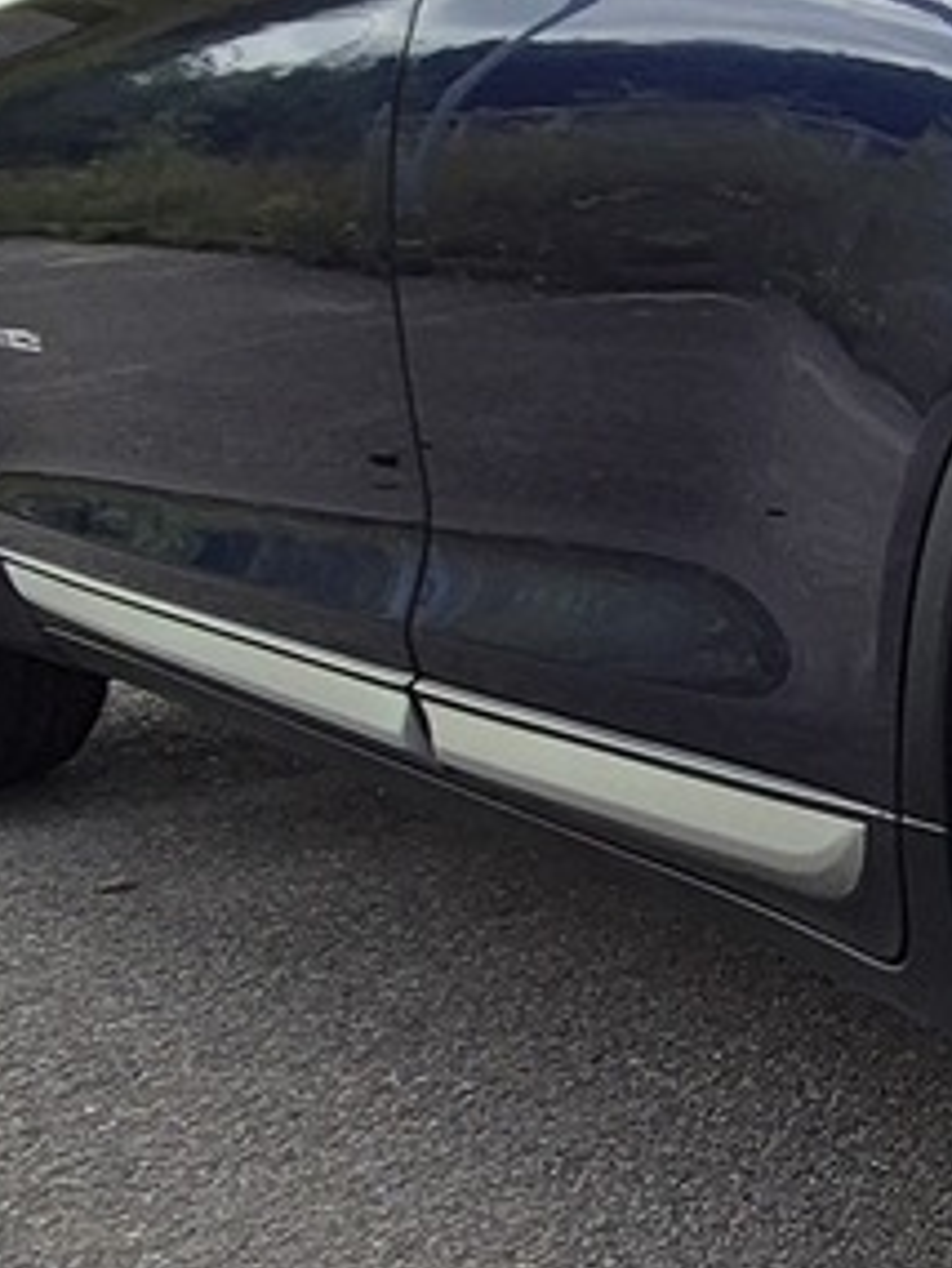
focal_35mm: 73
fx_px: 2675
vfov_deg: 26.4
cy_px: 351
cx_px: 1784
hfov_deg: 16.4
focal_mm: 2.2
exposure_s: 1/1448
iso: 50
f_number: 2.2
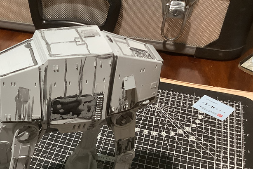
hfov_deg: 34.1
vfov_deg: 24.0
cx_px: 36
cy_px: 127
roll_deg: +1.6
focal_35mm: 56
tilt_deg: -44.4
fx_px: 394
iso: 320
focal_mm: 3.3
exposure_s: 1/33
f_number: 2.4
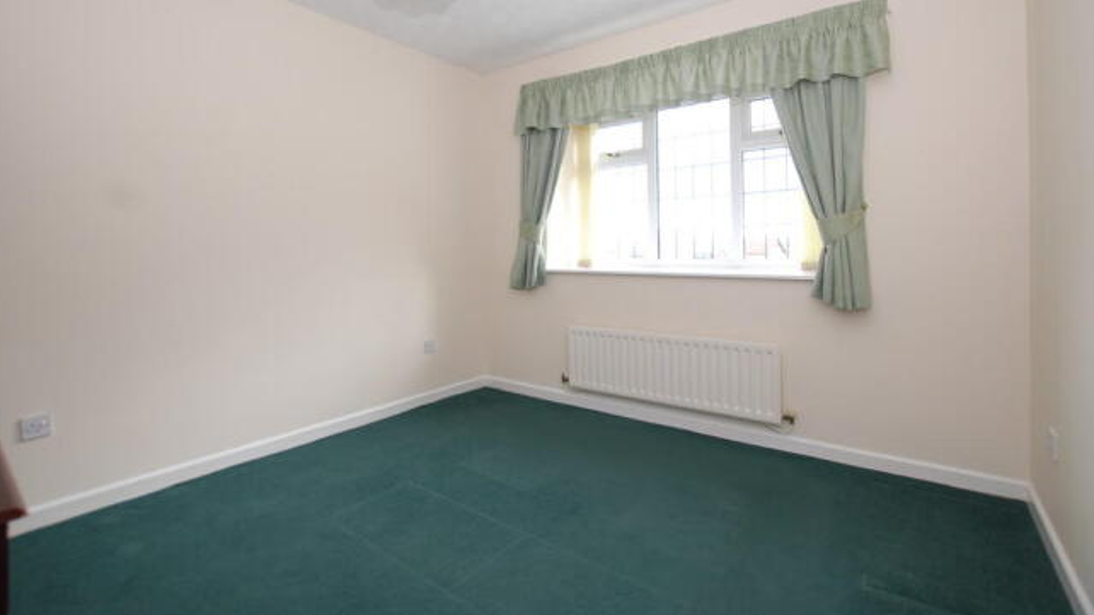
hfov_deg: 99.4
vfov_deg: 66.5
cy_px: 250
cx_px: 544
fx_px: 464
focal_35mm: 16
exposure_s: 1/15
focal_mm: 10
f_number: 4
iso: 100
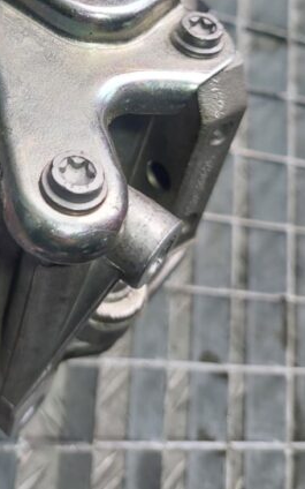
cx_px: 29
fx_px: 665
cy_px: 91
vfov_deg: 38.6
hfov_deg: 25.0
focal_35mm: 50
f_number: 1.8
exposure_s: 1/50
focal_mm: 5.23
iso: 64
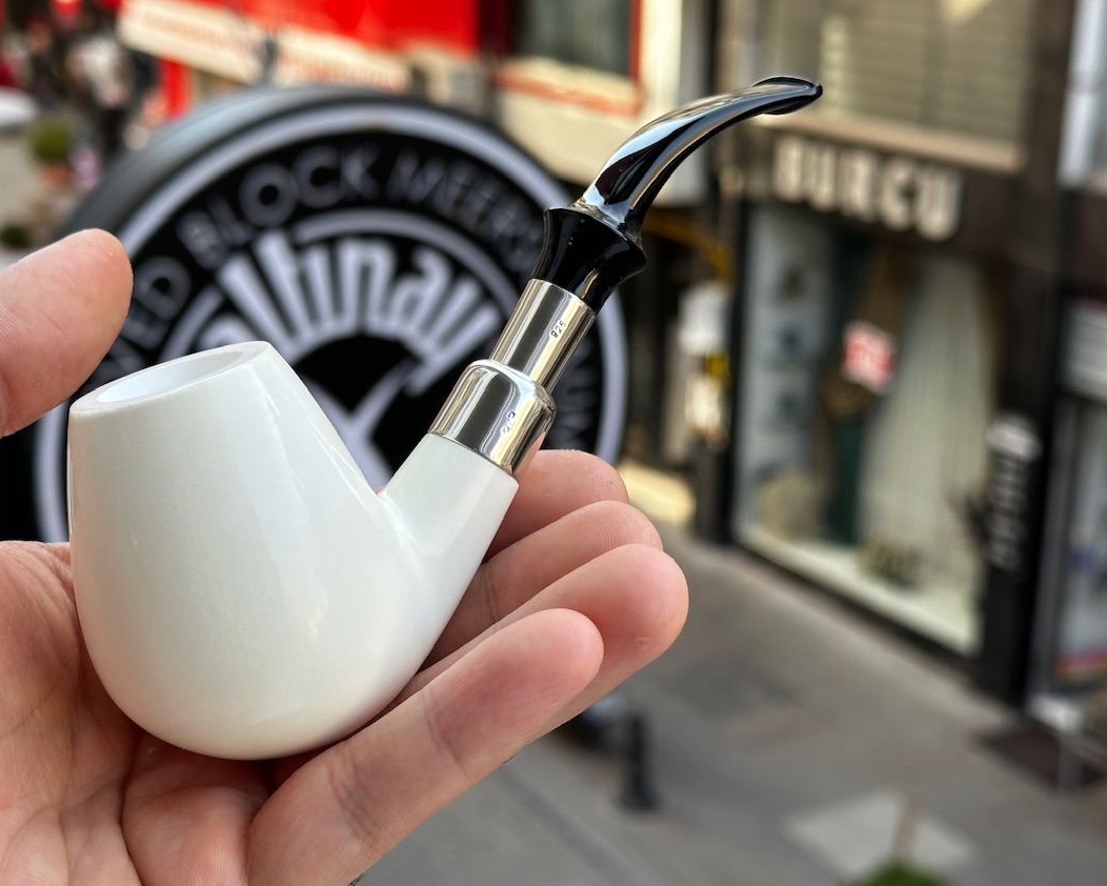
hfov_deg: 33.0
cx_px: 491
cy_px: 428
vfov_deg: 26.7
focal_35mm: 57
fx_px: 1868
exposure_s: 1/393
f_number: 1.78
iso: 64
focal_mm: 6.86
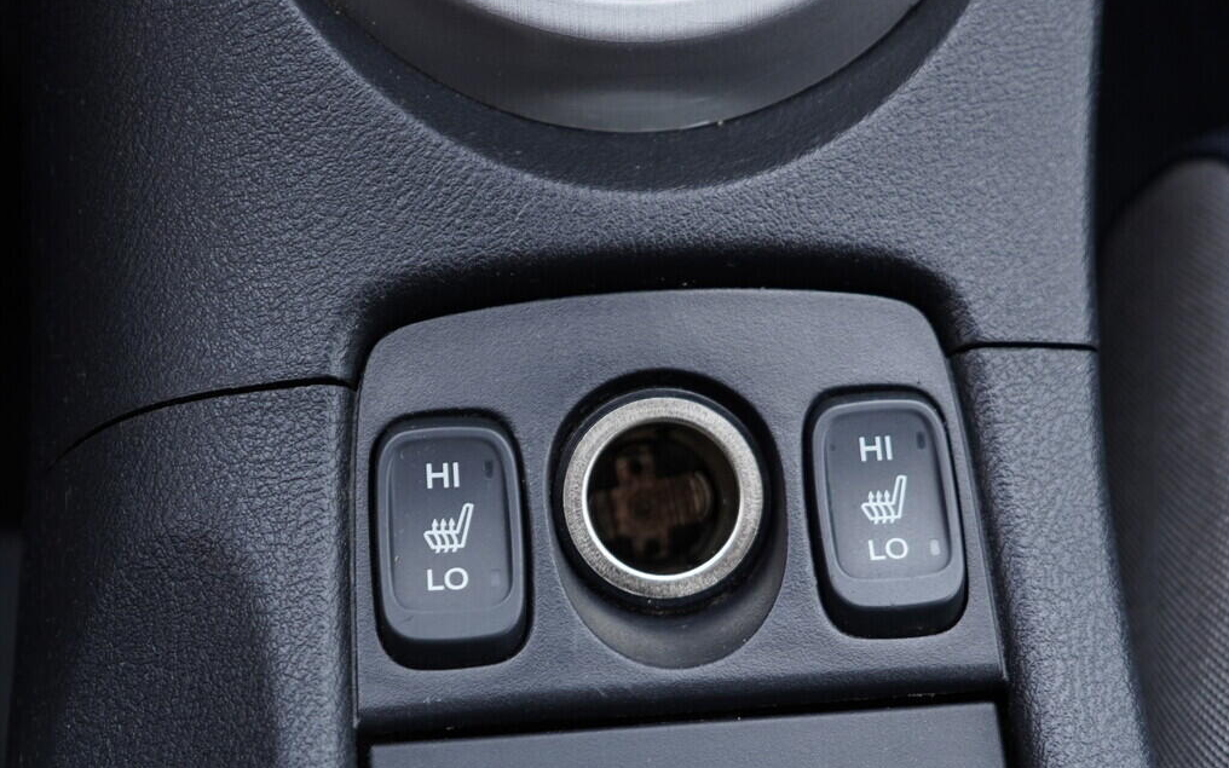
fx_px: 1742
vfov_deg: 24.6
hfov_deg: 38.9
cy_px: 558
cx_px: 636
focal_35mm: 52
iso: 200
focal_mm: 24
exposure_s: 1/40
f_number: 2.8
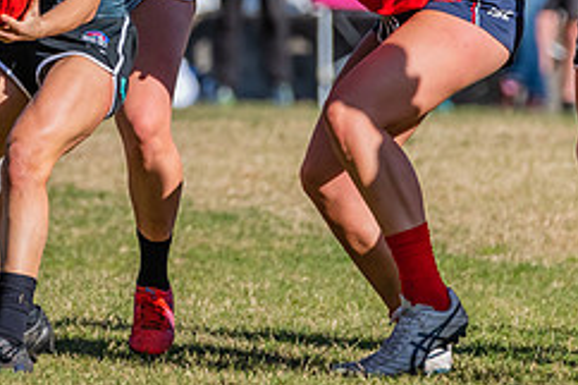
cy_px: -76
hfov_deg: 1.6
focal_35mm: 1269
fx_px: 20360
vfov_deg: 1.1
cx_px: -5
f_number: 11
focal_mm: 460
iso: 800
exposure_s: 1/1600
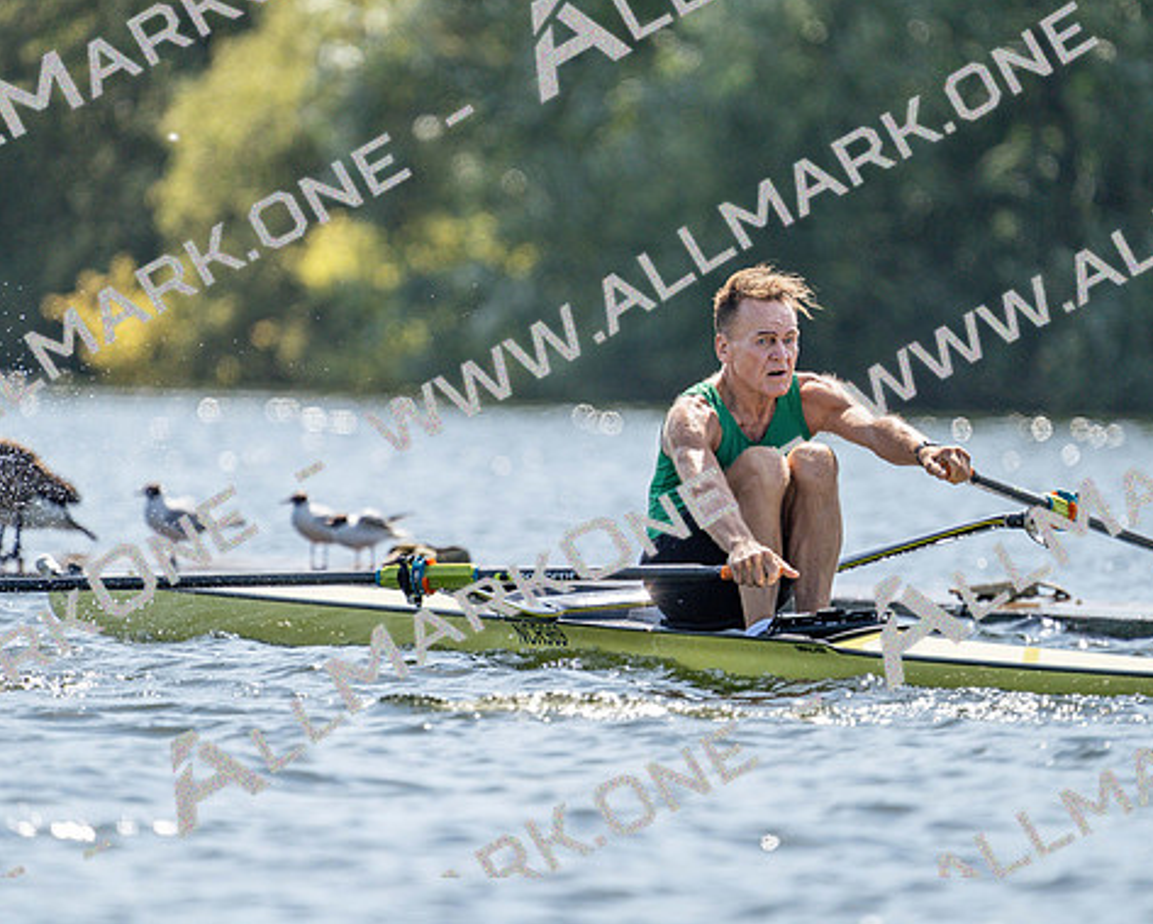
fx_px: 23560
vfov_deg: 2.2
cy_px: 460
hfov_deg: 2.8
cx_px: 665
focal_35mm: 690
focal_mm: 600
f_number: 6.3
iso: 400
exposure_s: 1/2000
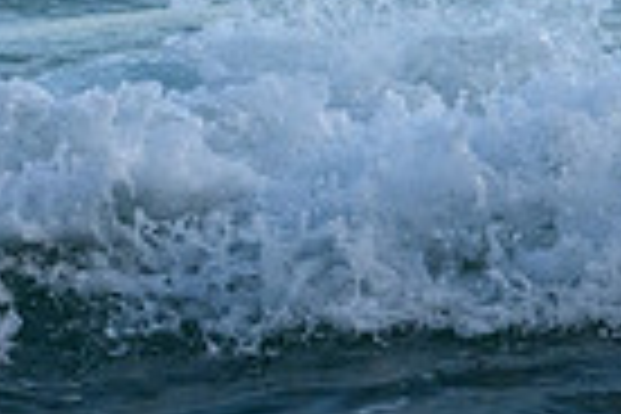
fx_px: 24631
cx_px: -639
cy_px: -236
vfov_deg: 1.0
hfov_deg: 1.4
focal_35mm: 1428
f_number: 11
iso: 3600
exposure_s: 1/2000
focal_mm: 340
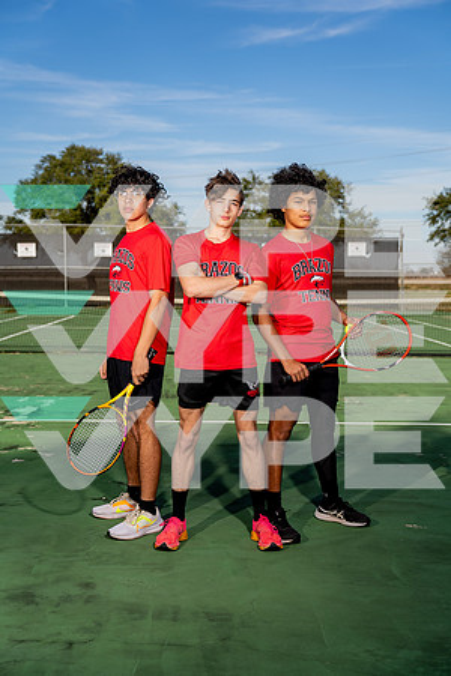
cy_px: 338
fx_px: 883
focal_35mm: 47
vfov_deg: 41.9
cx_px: 226
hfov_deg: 28.6
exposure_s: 1/1250
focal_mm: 47
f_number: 4
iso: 100
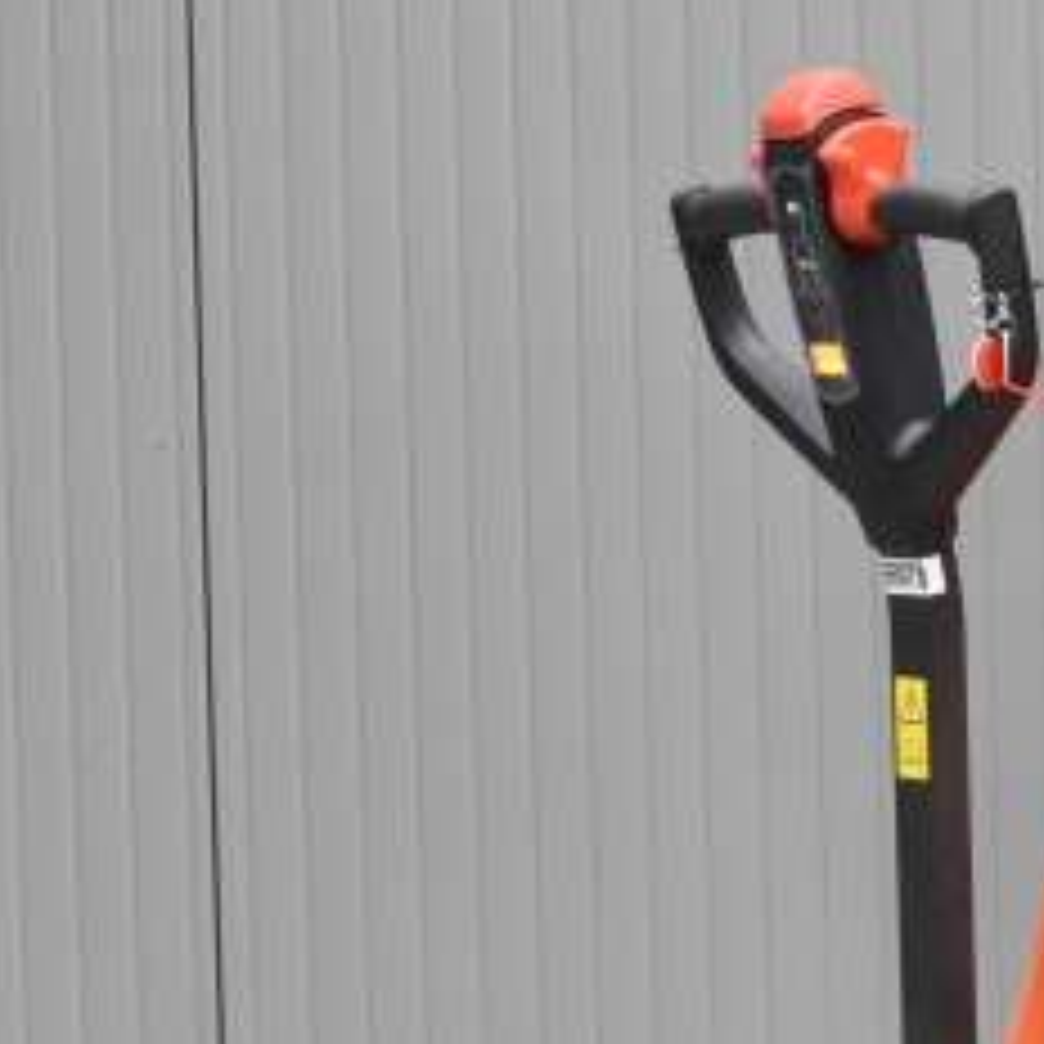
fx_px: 6967
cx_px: 1760
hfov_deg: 8.3
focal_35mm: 204
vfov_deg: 8.6
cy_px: 522
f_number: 7.1
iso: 1250
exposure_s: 1/15
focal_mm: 31
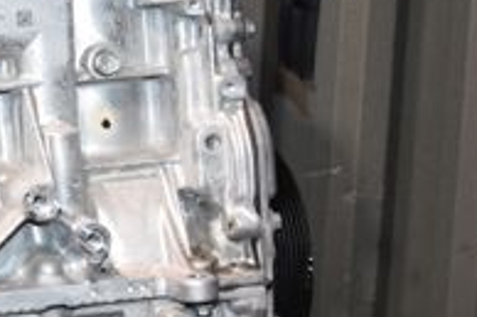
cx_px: -116
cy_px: 93
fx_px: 1575
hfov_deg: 16.4
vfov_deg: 11.5
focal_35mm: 119
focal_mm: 24
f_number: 5.6
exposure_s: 1/60
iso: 1600
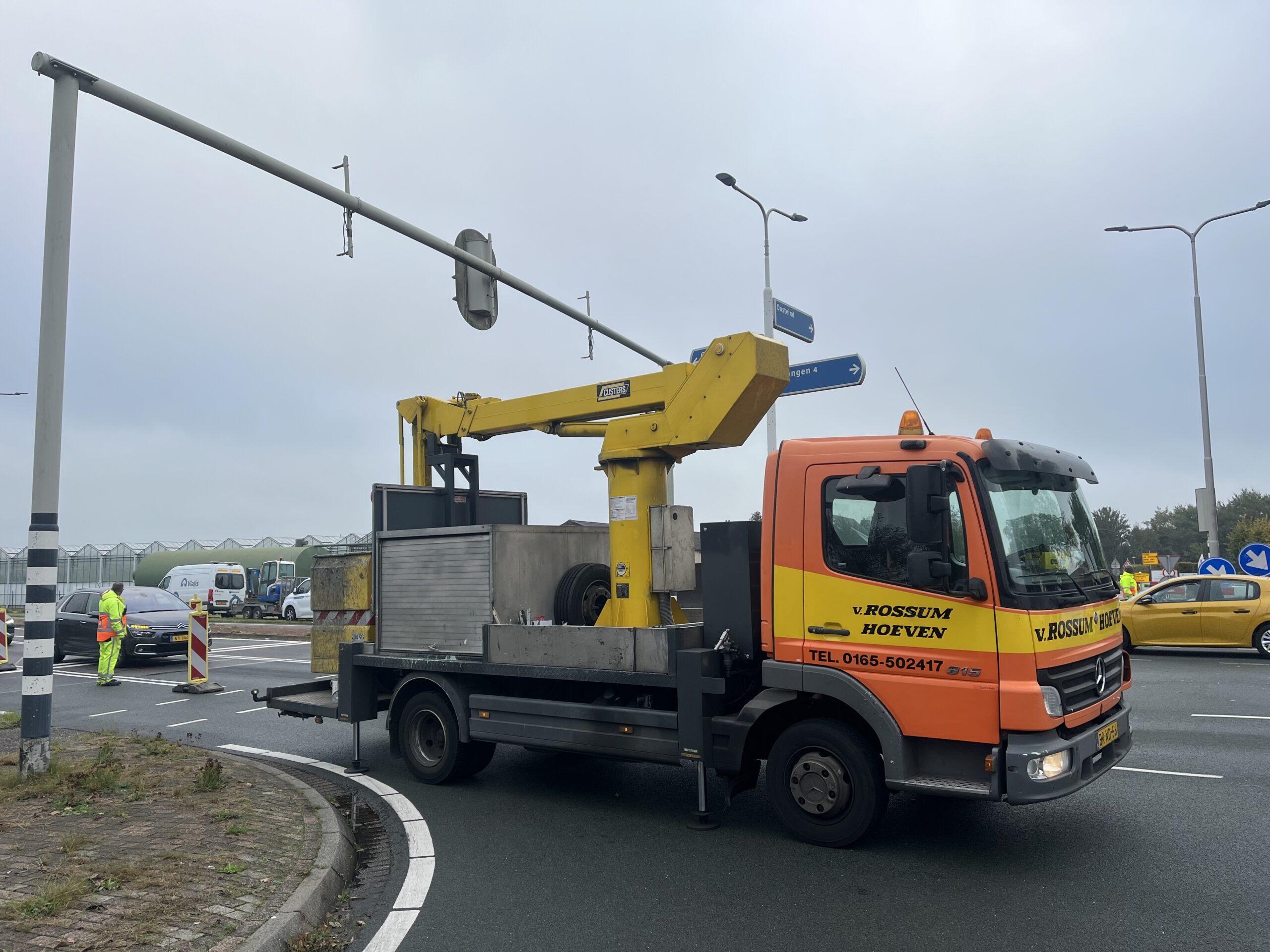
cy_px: 476
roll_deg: +0.3
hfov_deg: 67.3
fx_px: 954
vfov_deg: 53.1
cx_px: 635
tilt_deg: +4.9
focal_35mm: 26
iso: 50
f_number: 1.6
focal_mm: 5.1
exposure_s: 1/1580
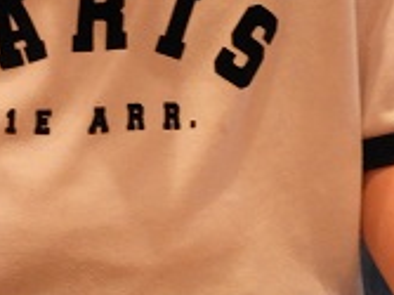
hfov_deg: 7.4
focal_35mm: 269
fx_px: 3060
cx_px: 68
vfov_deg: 5.5
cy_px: 94
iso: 400
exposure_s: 1/30
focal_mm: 12.5
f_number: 4.5
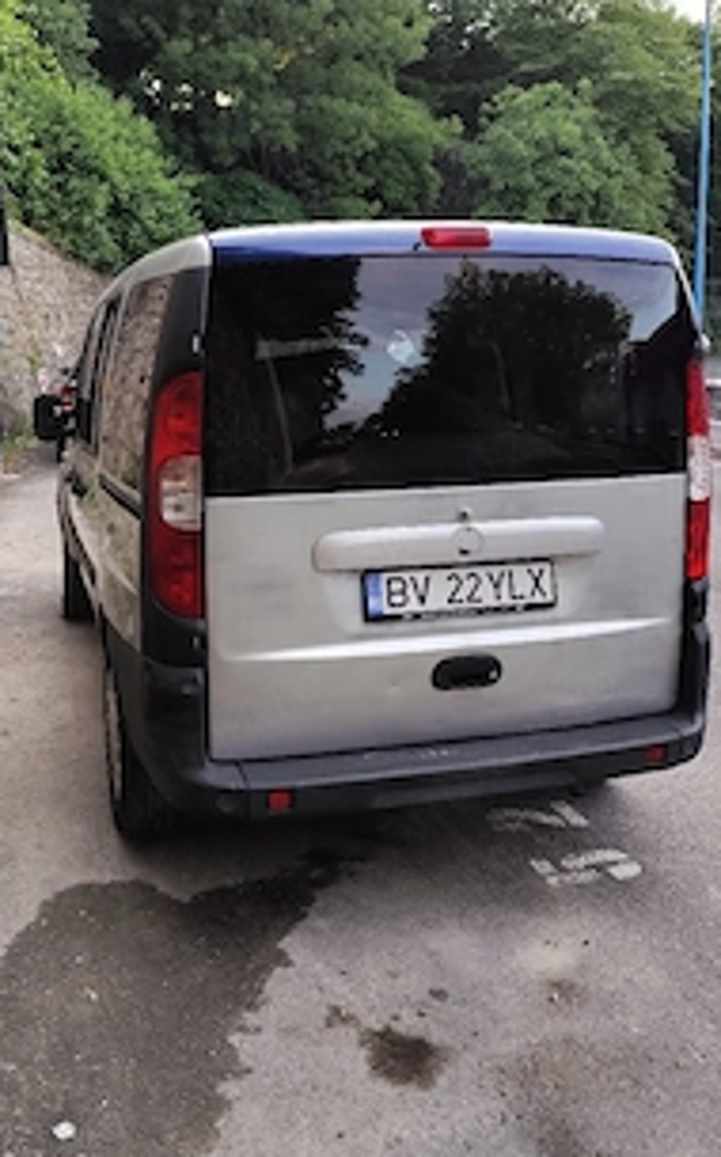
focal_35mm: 32
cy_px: 508
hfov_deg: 39.1
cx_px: 277
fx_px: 1008
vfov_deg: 59.5
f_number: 1.65
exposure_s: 1/125
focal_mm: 6.14
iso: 50
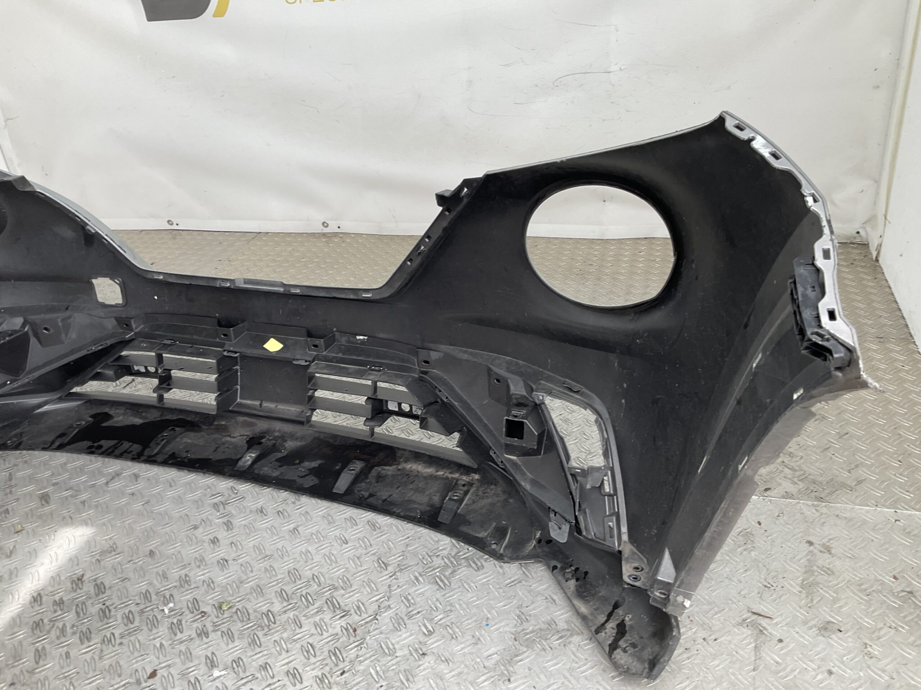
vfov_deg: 48.2
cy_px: 345
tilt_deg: -28.4
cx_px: 460
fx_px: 772
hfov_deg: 61.7
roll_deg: +5.8
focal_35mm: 29
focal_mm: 3
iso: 16
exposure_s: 1/100
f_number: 1.8
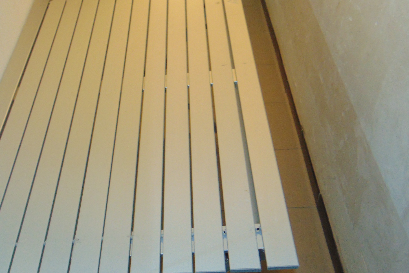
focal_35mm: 37
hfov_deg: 51.5
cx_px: 163
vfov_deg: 35.9
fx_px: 420
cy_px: 156
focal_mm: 4.5
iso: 200
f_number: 3
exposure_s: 1/30
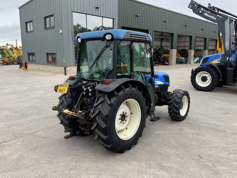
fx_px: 199
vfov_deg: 48.2
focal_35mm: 29
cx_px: 118
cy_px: 89
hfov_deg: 61.7
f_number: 1.8
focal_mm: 3
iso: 25
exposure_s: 1/122
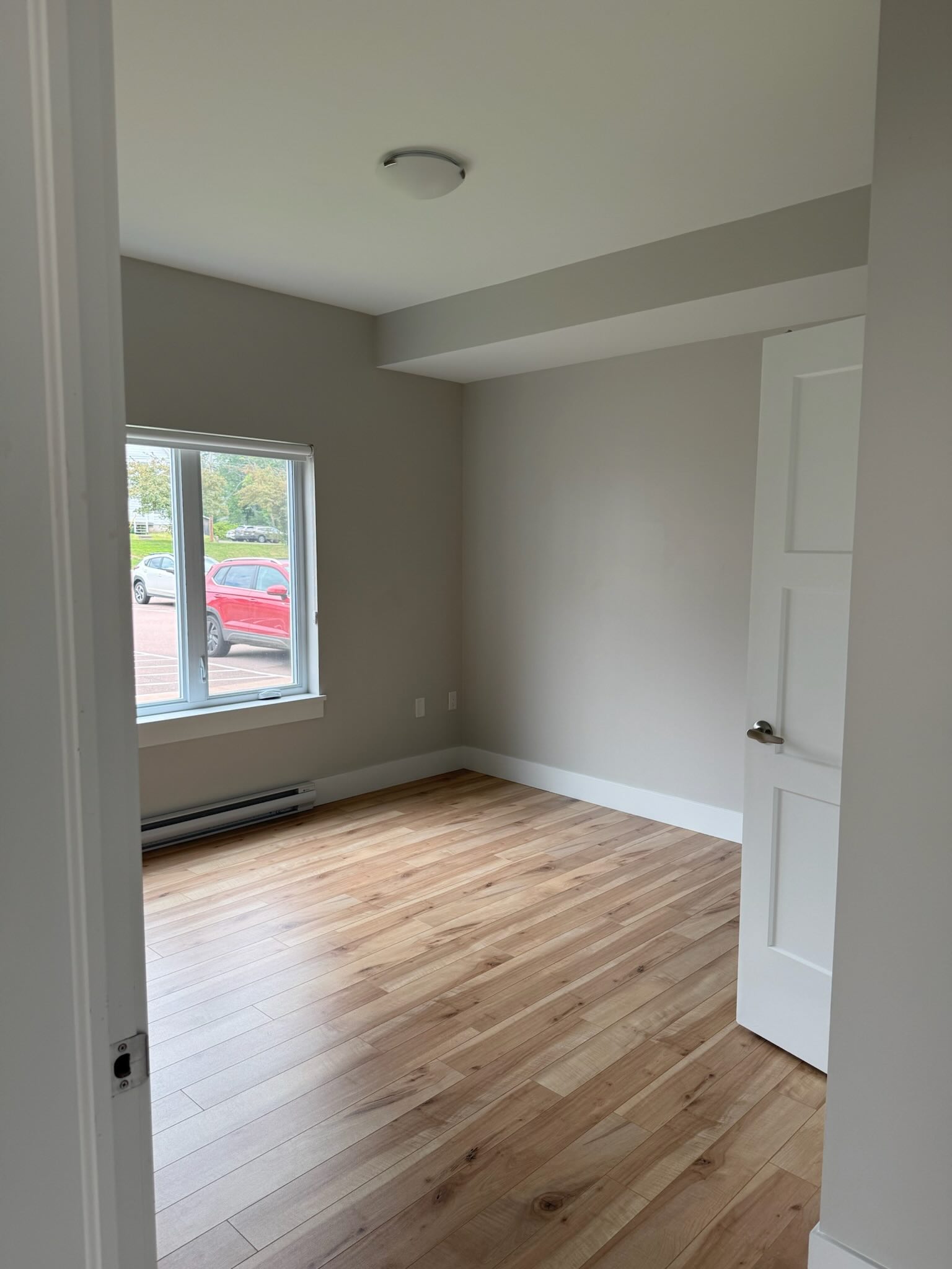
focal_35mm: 24
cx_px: 476
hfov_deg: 56.8
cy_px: 634
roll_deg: -0.7
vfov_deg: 71.6
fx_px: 880
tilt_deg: -5.8
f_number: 1.78
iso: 100
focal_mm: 6.76
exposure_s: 1/232
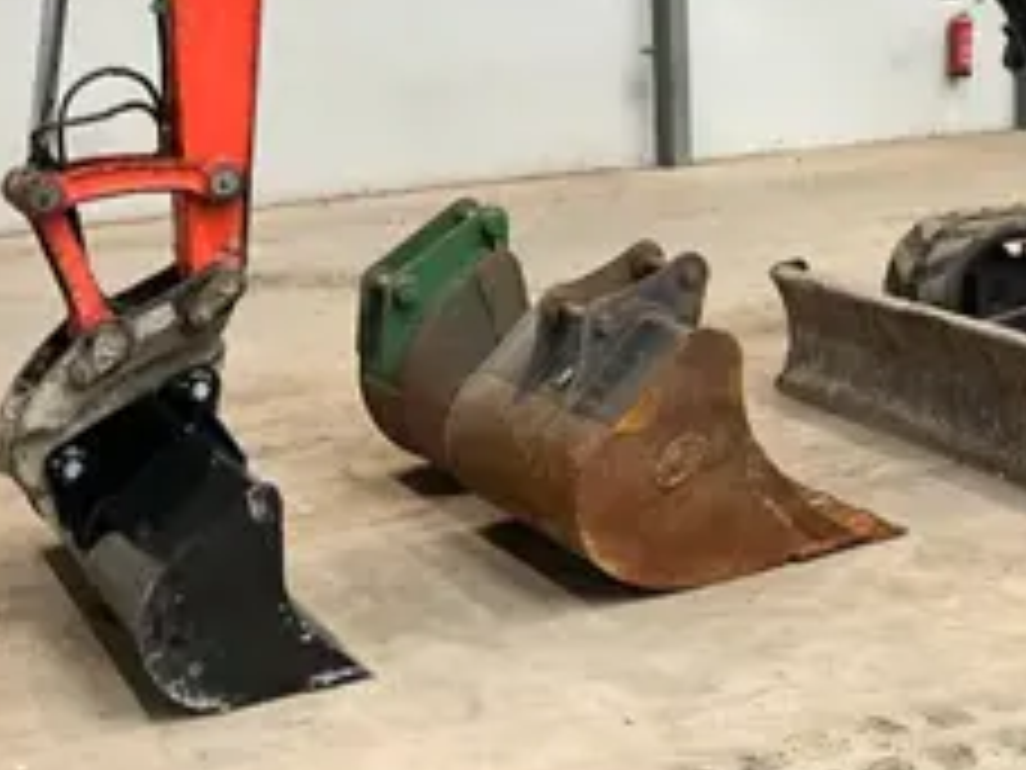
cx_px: 819
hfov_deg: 30.9
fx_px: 1808
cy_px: -9
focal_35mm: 61
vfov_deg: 23.0
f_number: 1.8
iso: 160
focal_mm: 3
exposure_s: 1/60
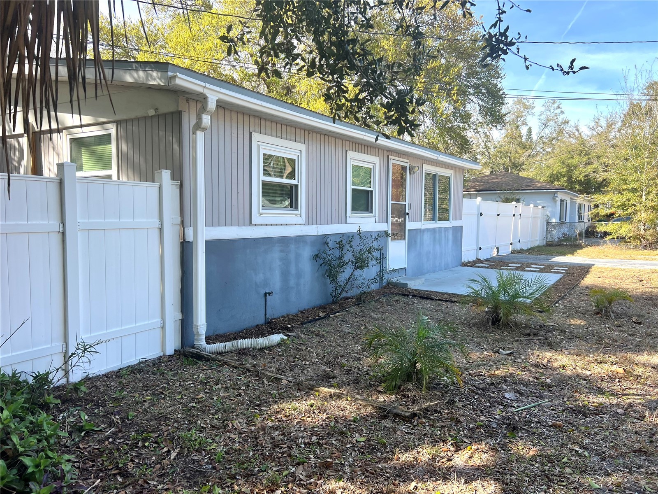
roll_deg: -0.3
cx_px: 329
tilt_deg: -4.7
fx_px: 494
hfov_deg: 67.3
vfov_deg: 53.1
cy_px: 247
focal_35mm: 26
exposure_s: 1/909
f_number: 1.5
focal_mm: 5.7
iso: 50
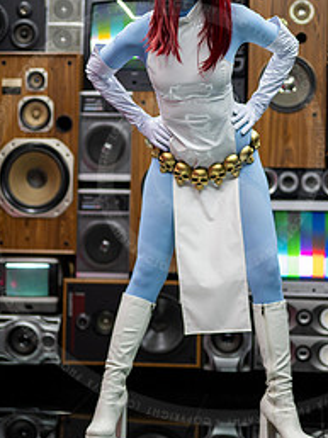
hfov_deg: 17.5
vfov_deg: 23.3
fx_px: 1063
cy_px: 205
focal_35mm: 84
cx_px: 207
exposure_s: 1/250
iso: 1000
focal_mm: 50
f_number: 1.2
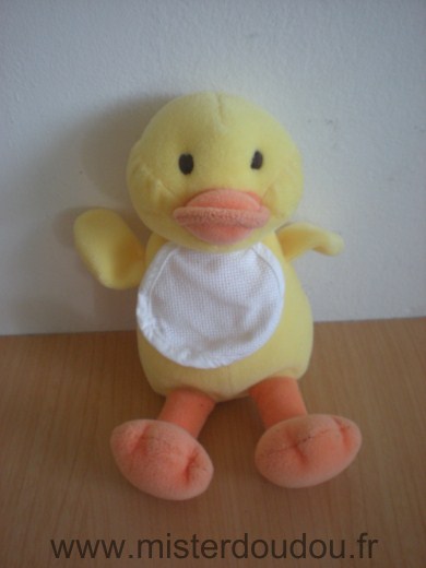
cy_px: 284
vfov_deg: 49.0
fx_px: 624
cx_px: 213
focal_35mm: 38
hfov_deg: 37.7
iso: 200
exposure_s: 1/25.4
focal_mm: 6.3
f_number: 3.1
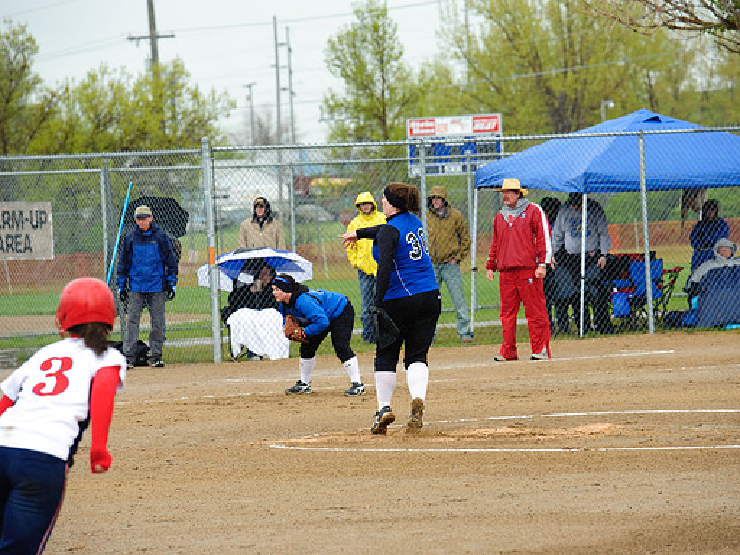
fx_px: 4190
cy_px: 278
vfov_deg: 7.6
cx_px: 376
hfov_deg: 10.1
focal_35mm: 196
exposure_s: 1/500
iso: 400
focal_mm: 180
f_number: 5.6
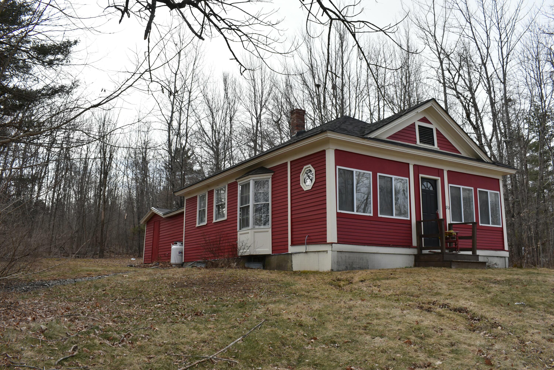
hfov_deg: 59.5
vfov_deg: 41.7
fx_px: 485
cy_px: 185
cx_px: 277
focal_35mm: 32
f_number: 8
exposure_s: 1/200
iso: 100
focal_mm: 21
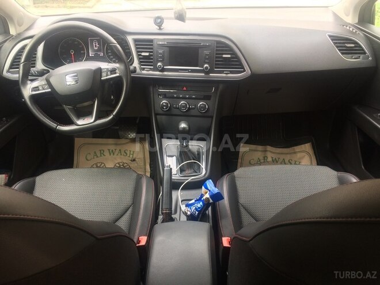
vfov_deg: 48.2
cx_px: 190
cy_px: 142
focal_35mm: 29
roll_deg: +2.5
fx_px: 318
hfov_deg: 61.7
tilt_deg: -34.7
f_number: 2.2
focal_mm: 4.15
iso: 50
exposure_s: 1/33
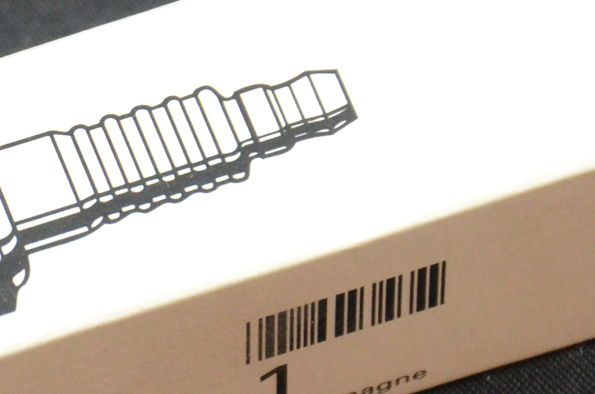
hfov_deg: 3.4
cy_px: 122
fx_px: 10059
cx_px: -1
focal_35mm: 610
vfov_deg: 2.2
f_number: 8
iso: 2500
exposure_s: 1/60
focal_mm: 105
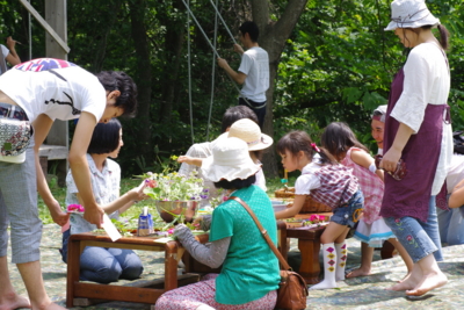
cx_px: 232
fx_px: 1741
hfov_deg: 15.2
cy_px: 155
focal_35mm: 135
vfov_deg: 10.2
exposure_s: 1/200
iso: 400
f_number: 11
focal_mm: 90
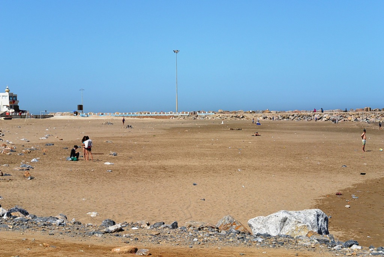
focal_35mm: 74
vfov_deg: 18.5
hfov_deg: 27.3
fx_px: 790
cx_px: 192
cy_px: 128
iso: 100
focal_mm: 27.5
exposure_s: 1/800
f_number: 5.6
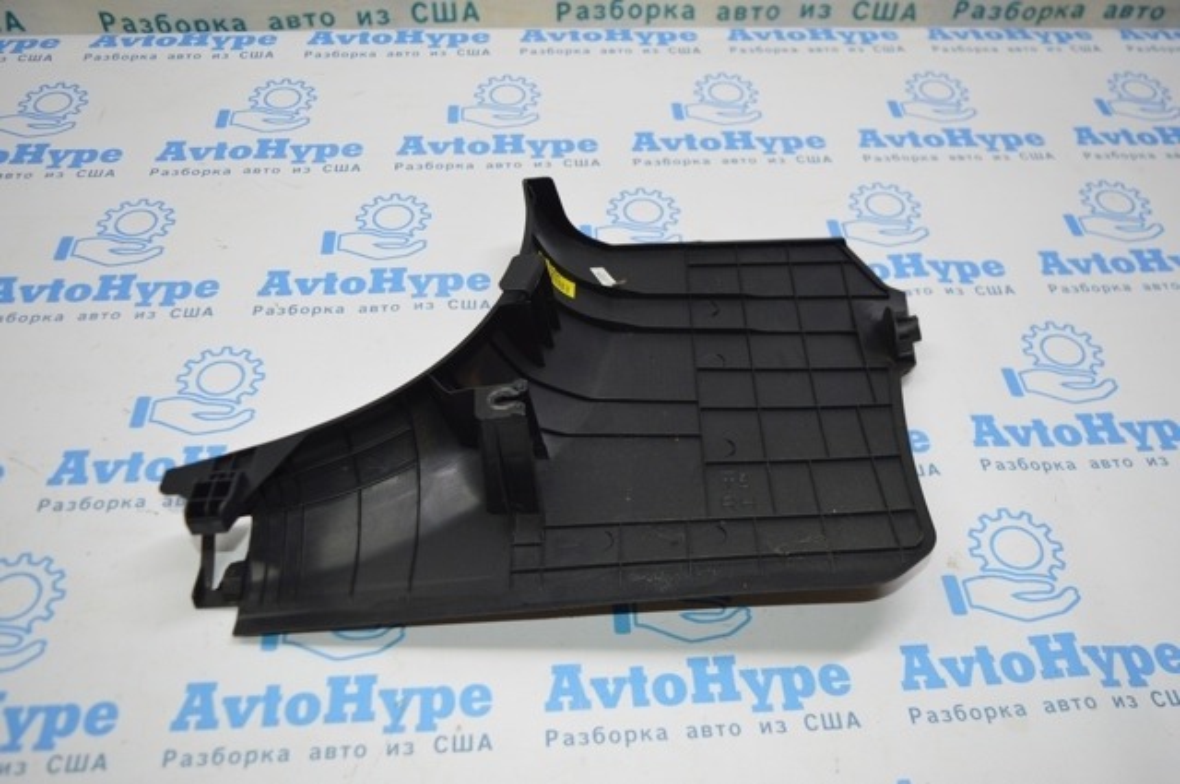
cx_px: 590
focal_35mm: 33
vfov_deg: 39.9
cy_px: 392
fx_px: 1080
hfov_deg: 57.3
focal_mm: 22
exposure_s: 1/100
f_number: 4
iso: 400
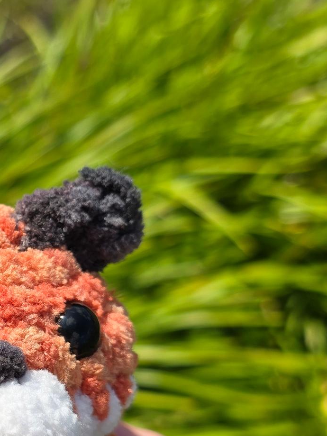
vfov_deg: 30.1
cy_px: 279
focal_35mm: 64
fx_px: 806
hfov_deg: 21.7
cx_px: -39
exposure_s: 1/1038
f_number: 1.7
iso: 12
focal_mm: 6.3
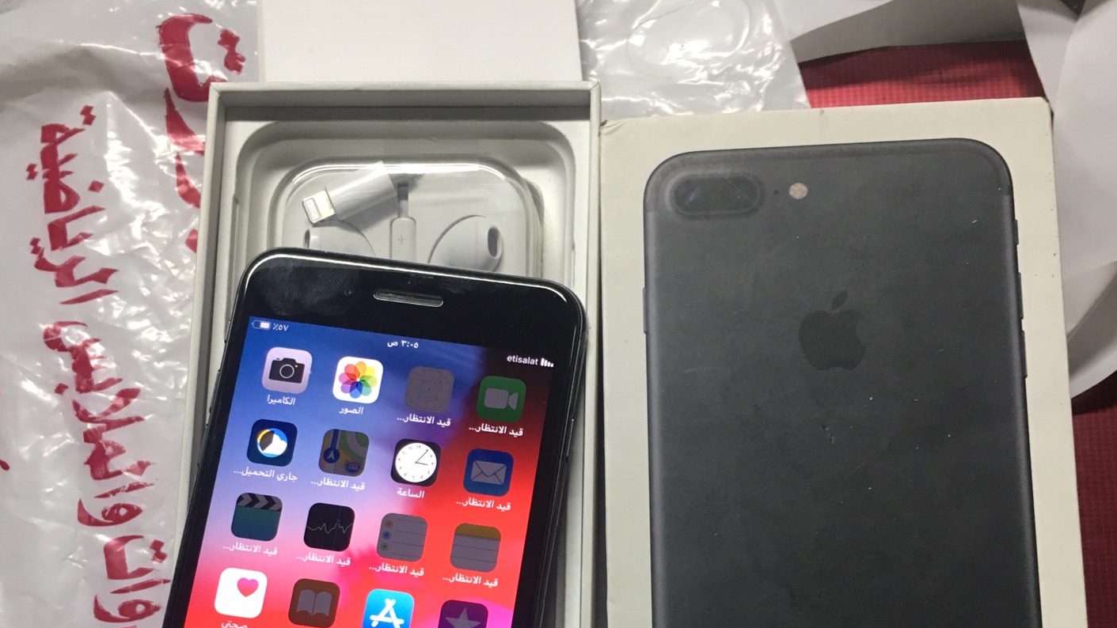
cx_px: 558
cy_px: 576
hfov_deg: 47.4
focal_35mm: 43
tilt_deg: -76.3
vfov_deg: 26.7
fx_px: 1274
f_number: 2.2
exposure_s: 1/33
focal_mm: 4.15
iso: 125
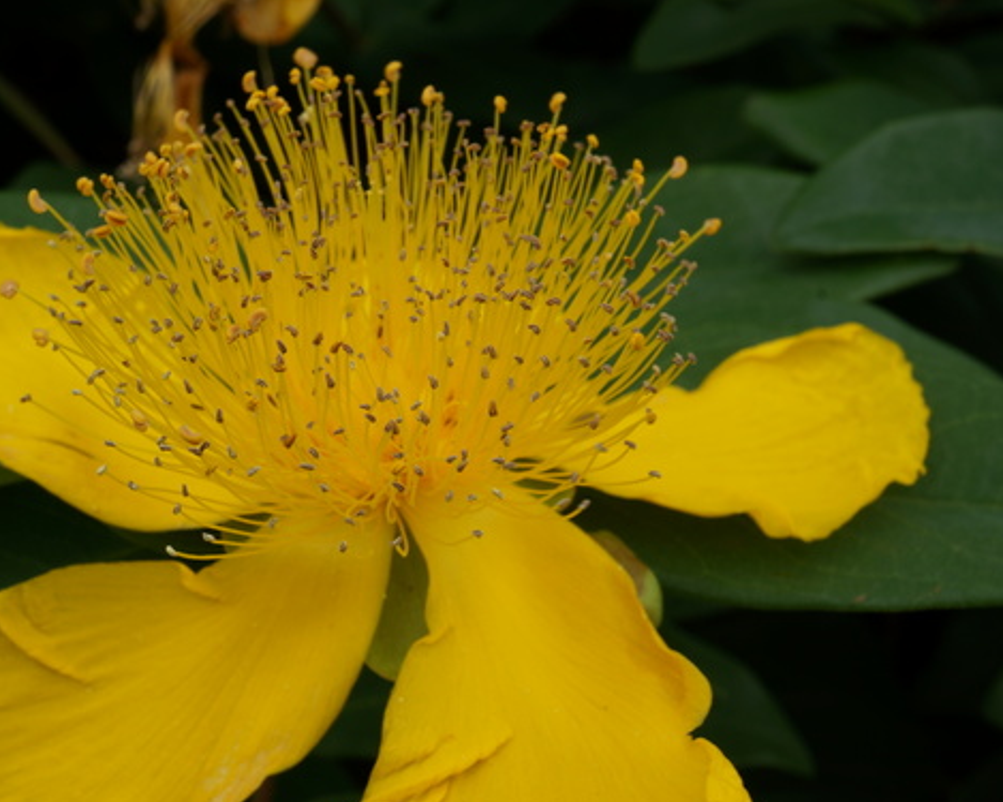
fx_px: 1603
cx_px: 419
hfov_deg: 34.7
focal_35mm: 54
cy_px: 386
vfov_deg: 28.1
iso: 100
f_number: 16
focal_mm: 30
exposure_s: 1/30
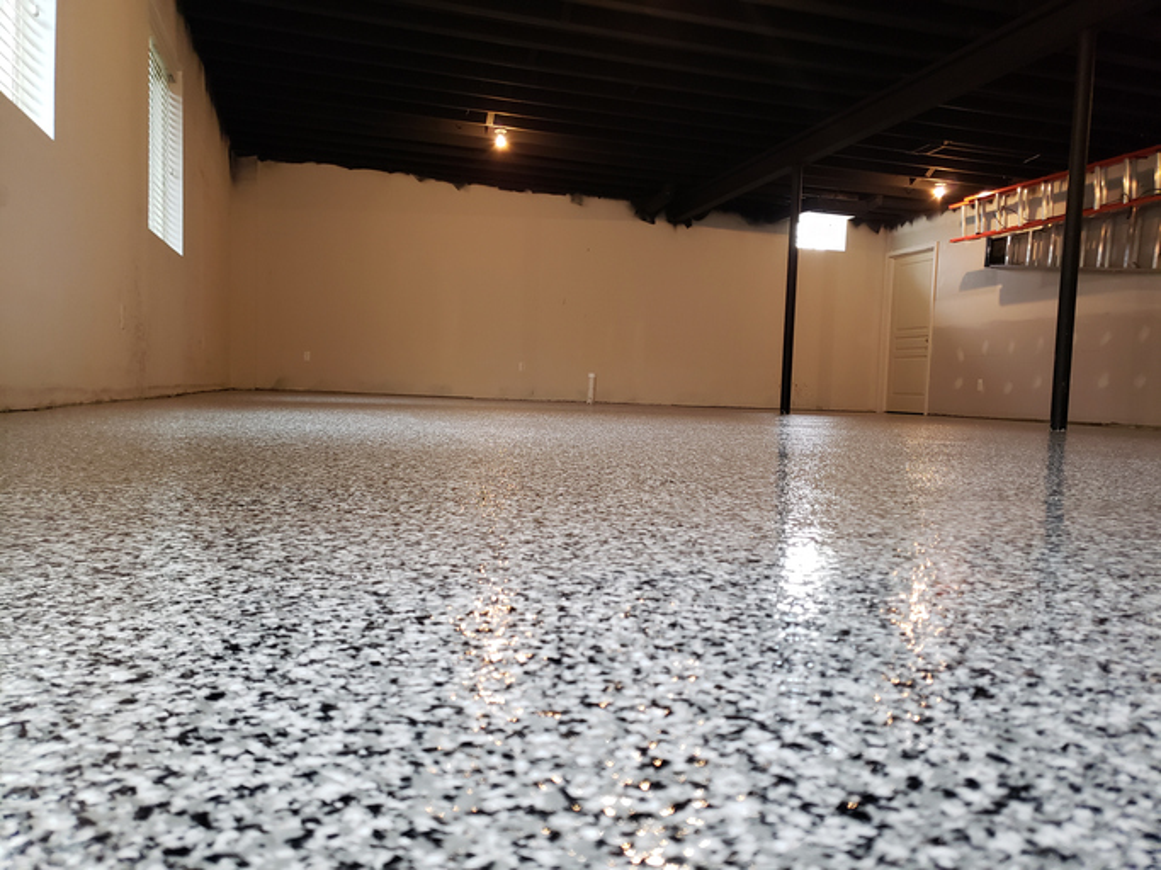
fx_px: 872
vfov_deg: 53.0
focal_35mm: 26
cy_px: 435
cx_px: 580
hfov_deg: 67.3
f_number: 1.5
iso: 250
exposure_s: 1/40
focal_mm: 4.3
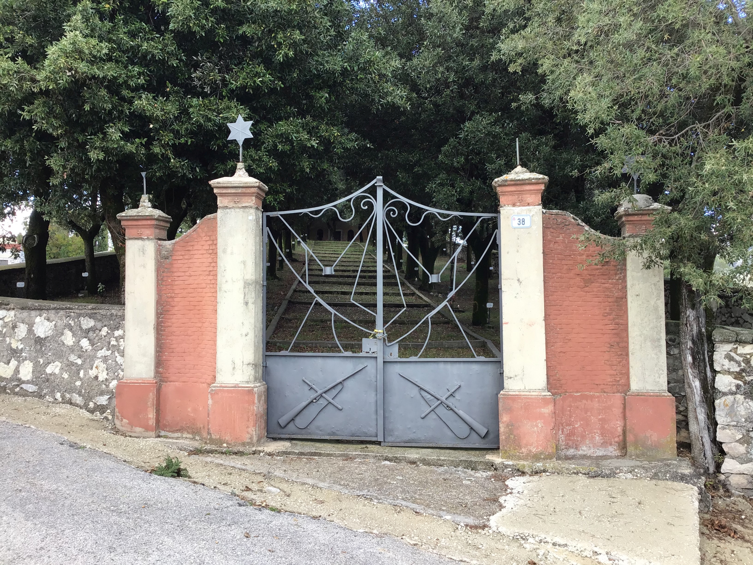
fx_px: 674
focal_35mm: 31
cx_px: 376
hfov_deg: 58.4
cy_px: 282
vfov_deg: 45.4
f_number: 2.4
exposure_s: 1/100
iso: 32
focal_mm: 3.3
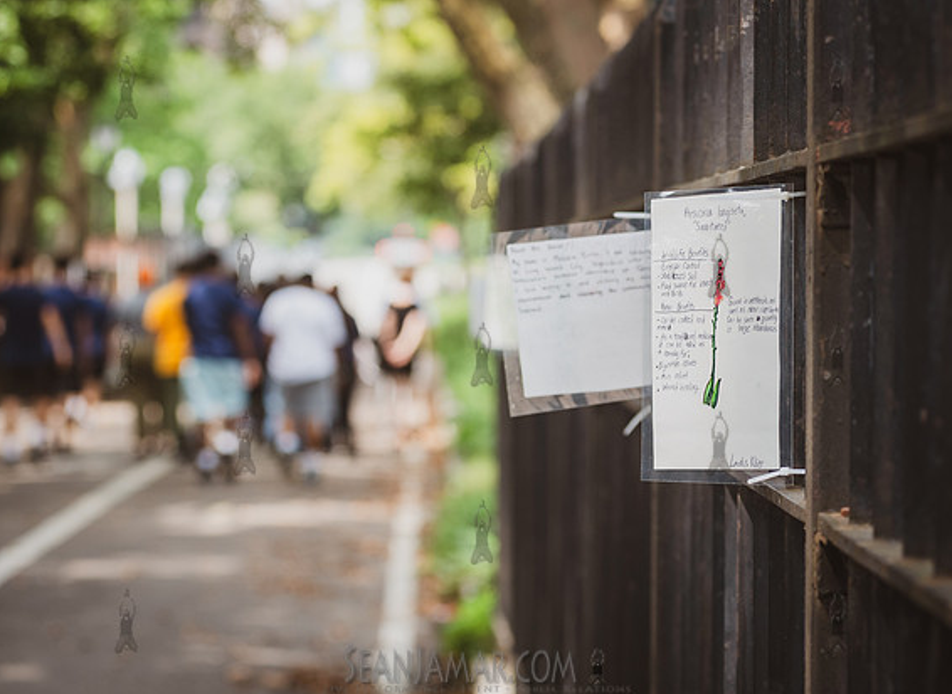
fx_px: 3023
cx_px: 581
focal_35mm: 111
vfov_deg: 13.1
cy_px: 335
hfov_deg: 17.9
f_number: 5
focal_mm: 92
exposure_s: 1/500
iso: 640
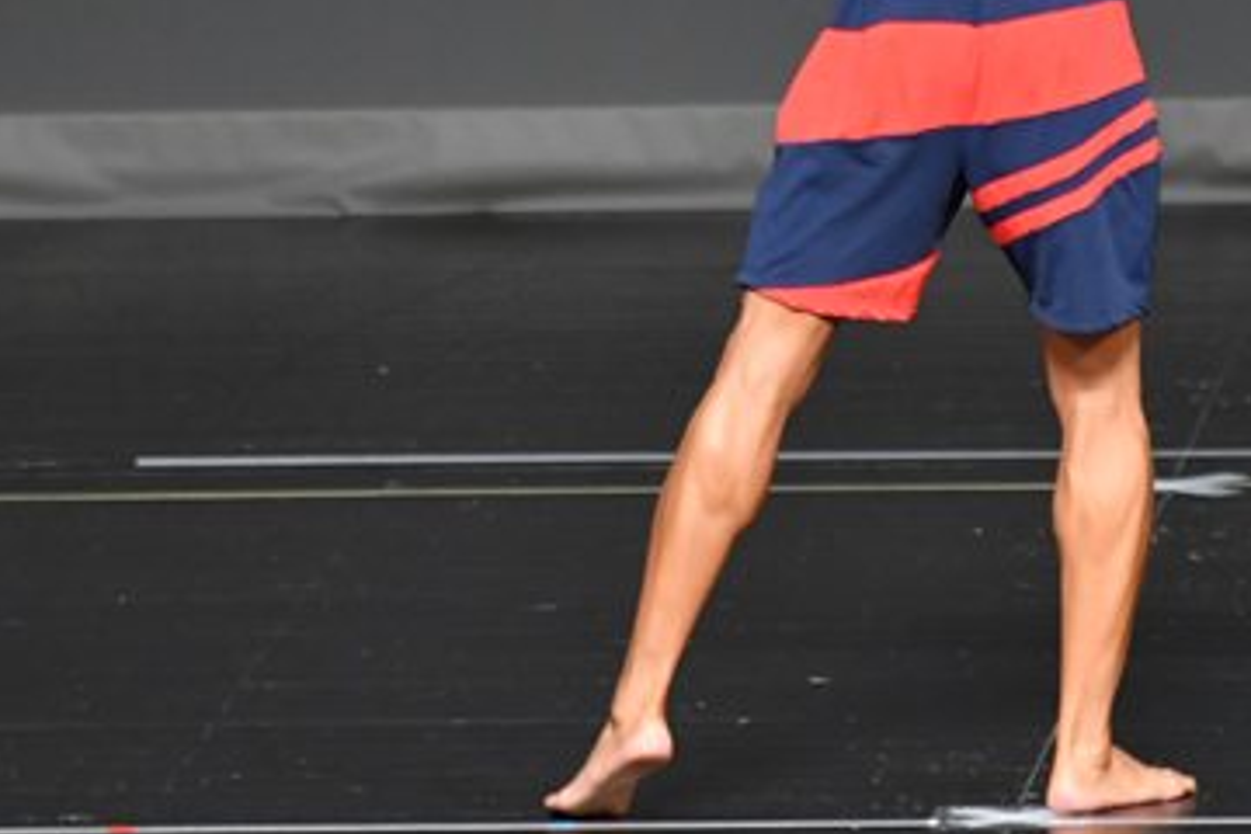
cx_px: 818
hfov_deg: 2.8
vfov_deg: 1.9
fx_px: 25817
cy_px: 90
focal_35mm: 743
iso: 2500
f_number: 5.6
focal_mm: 230
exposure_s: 1/400
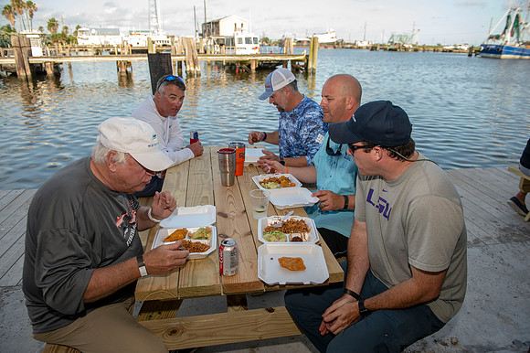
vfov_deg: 49.5
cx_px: 265
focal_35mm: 26
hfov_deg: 69.4
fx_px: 383
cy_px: 176
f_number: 4
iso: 50
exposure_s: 1/160
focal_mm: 26
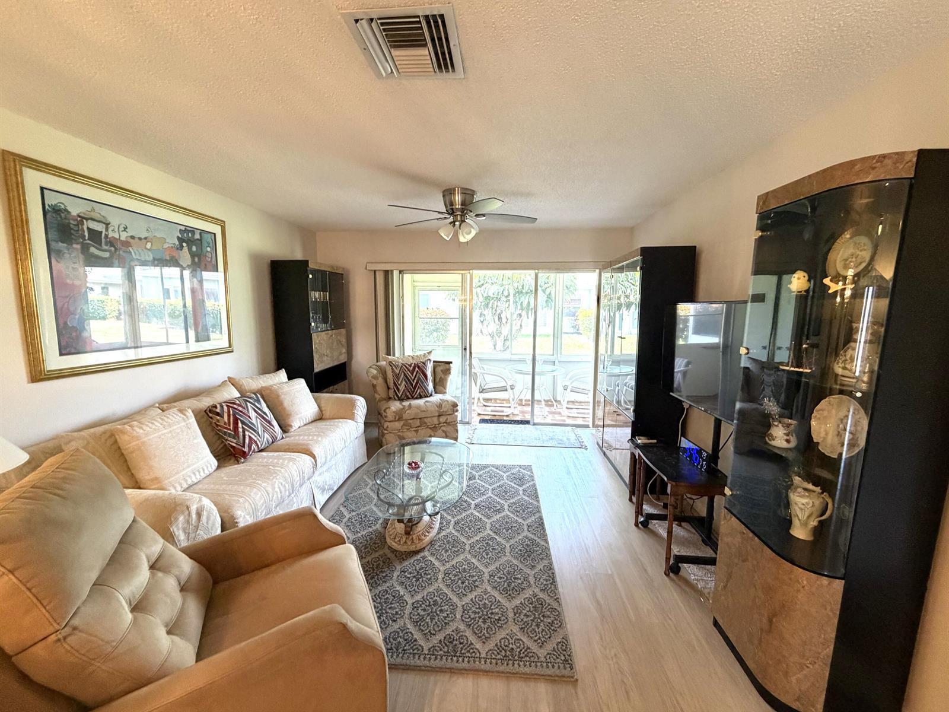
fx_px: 384
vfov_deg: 85.7
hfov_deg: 102.1
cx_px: 474
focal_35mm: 14
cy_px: 356
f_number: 2.2
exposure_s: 1/60
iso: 320
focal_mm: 2.22
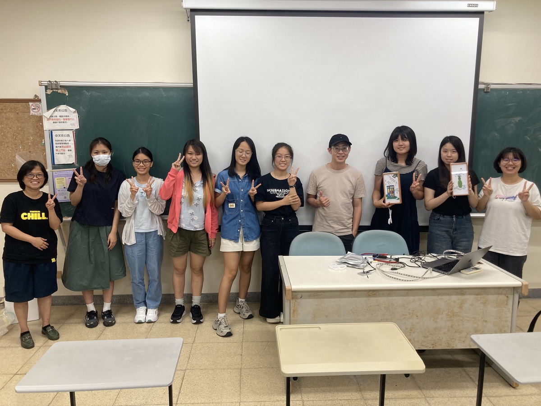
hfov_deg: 63.4
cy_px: 203
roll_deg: -0.8
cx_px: 270
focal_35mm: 28
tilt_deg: -9.3
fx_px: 438
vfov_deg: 49.7
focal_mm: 3.99
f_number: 1.8
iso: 50
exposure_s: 1/60
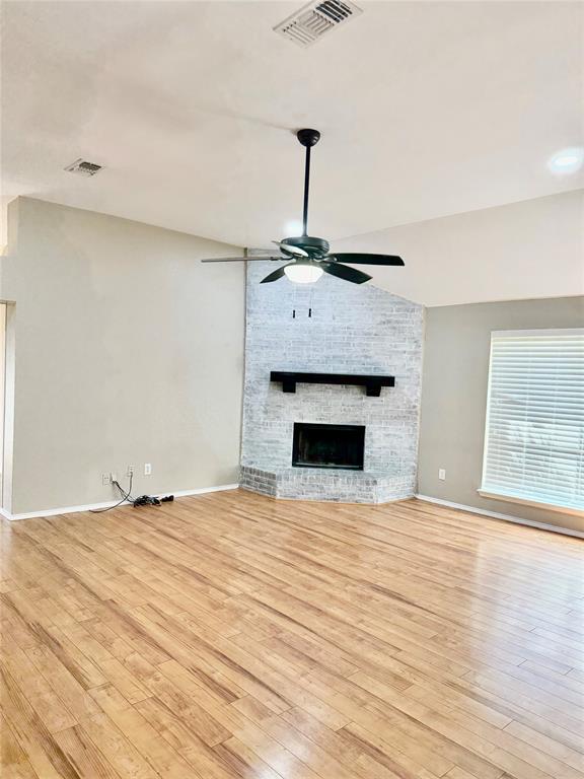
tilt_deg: -1.5
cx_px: 292
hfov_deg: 56.8
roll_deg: -2.8
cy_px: 390
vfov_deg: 71.6
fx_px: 540
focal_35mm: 24
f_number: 1.78
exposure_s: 1/137
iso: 200
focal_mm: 6.76
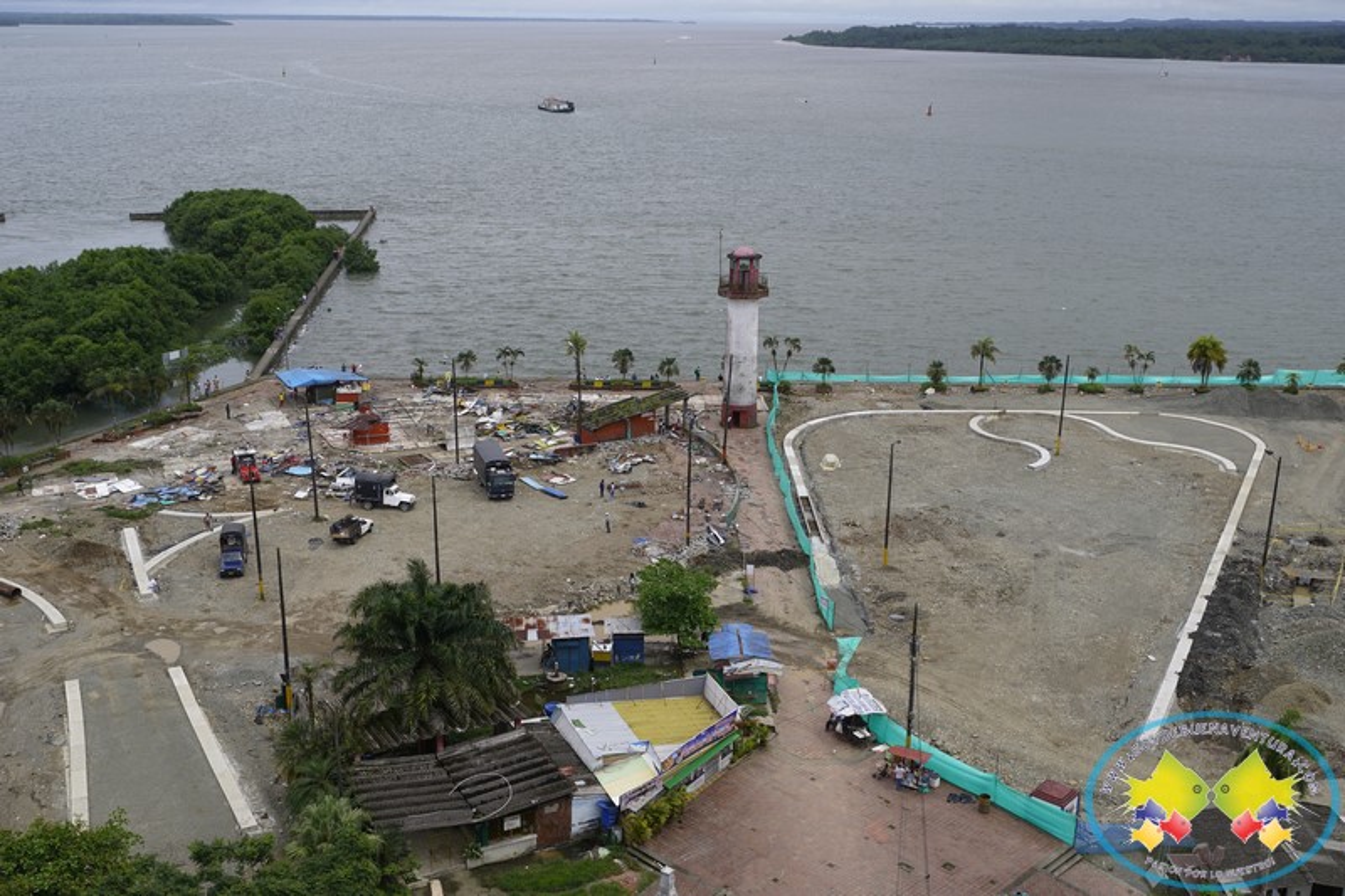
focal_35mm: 36
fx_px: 1345
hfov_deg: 53.1
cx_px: 672
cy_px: 448
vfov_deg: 36.9
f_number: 11
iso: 160
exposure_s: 1/320
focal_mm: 24
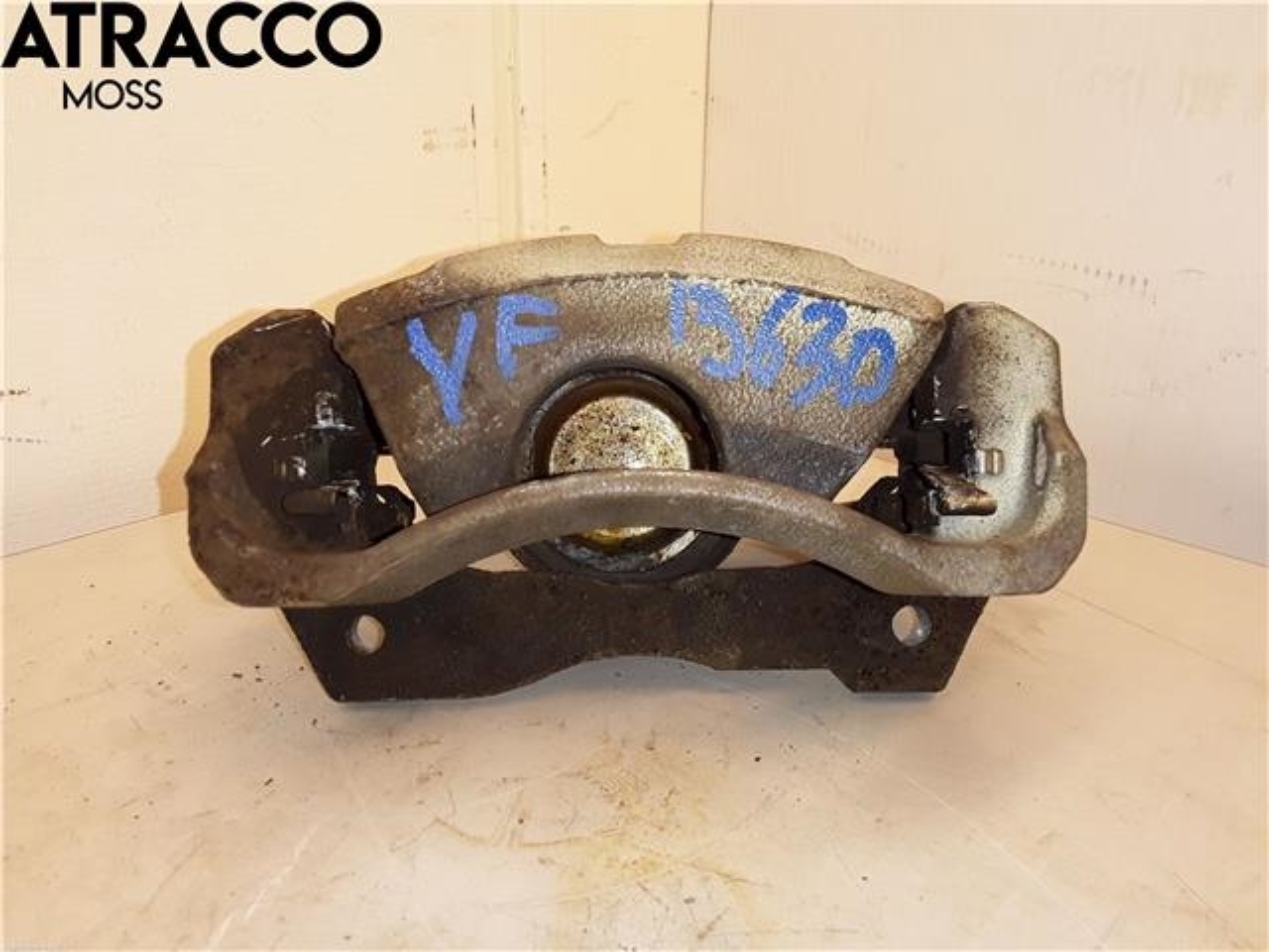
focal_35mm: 28
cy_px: 476
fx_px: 1026
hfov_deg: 63.4
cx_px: 634
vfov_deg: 49.7
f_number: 1.9
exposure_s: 1/107
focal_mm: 2.91
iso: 40
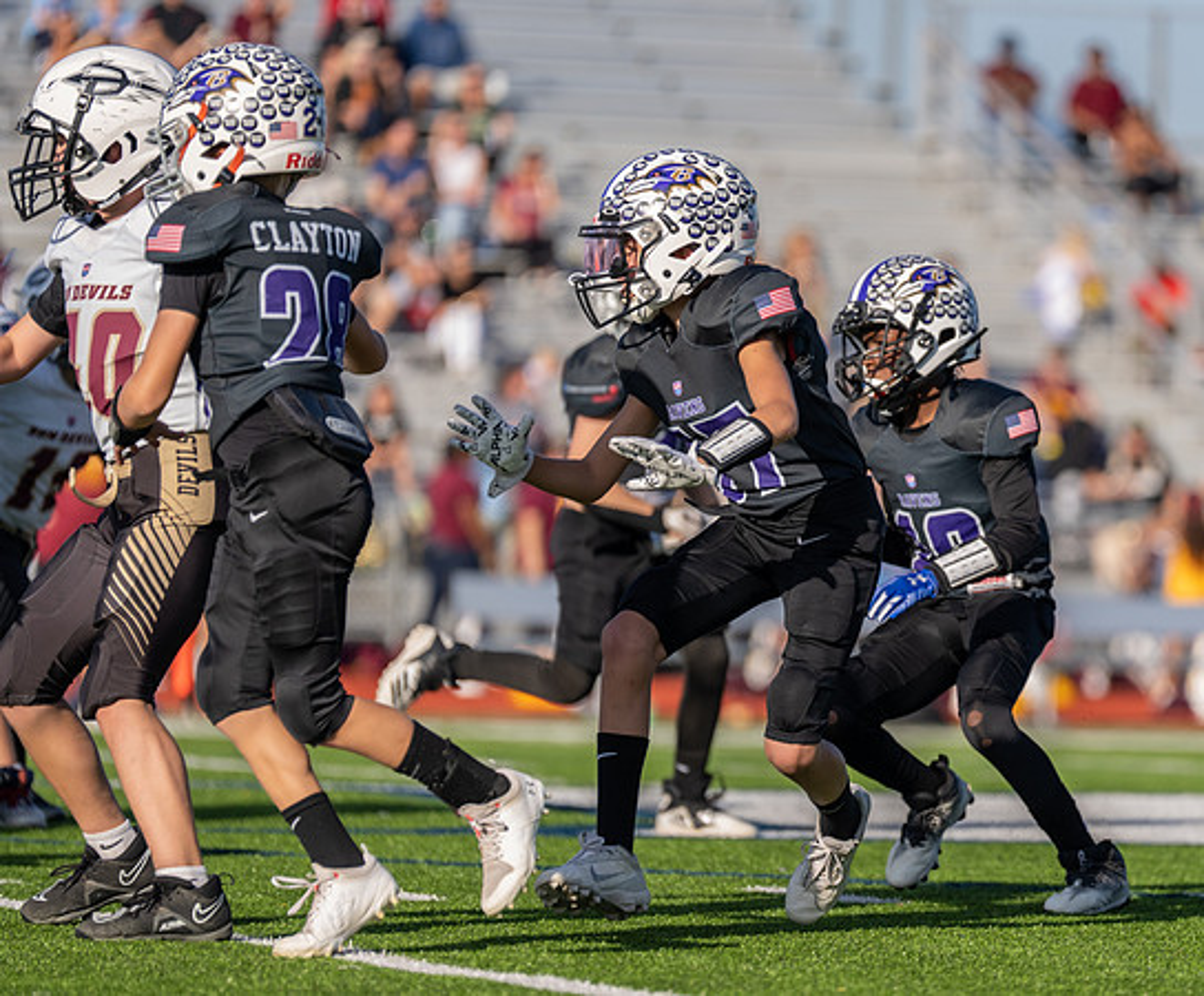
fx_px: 10241
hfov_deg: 6.7
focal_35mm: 284
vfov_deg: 5.6
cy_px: 561
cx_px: 891
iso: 200
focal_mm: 200
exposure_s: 1/2500
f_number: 2.8
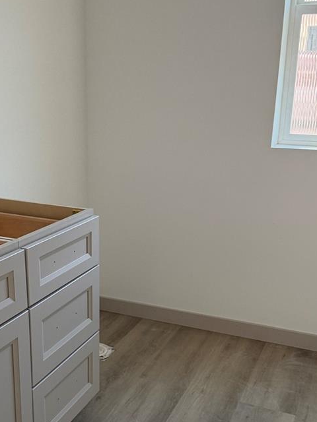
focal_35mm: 45
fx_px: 549
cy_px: 272
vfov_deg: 41.7
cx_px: 137
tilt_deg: -18.9
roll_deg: -0.1
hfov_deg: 32.1
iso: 250
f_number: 1.78
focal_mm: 6.76
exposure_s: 1/60
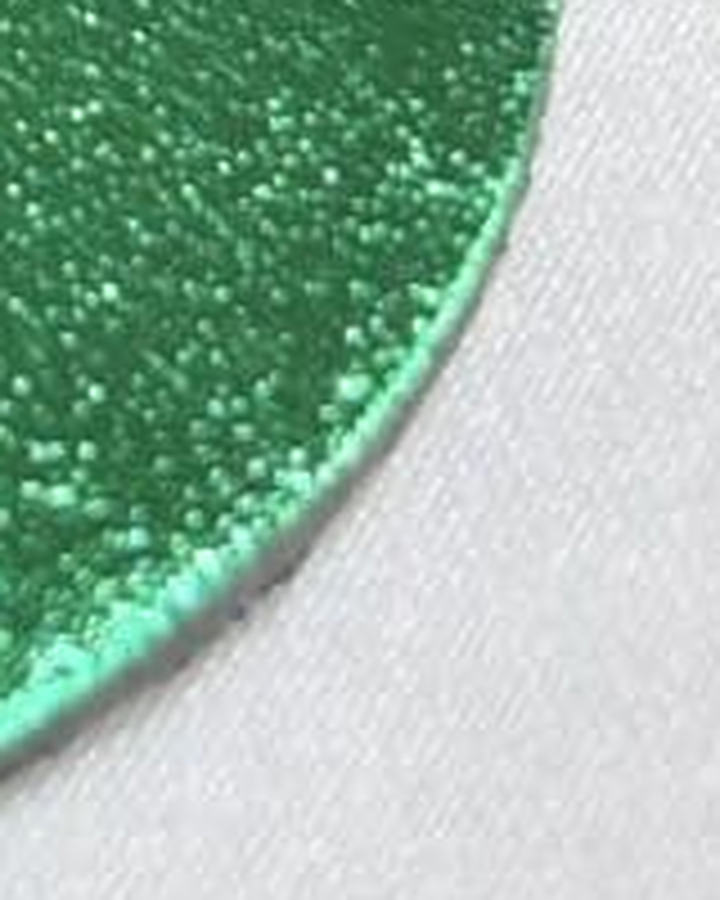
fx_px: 6925
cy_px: -747
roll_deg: +5.9
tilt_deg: -26.9
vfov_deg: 7.2
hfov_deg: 5.8
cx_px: -878
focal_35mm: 260
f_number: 1.6
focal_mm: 5.96
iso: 32
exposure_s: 1/156
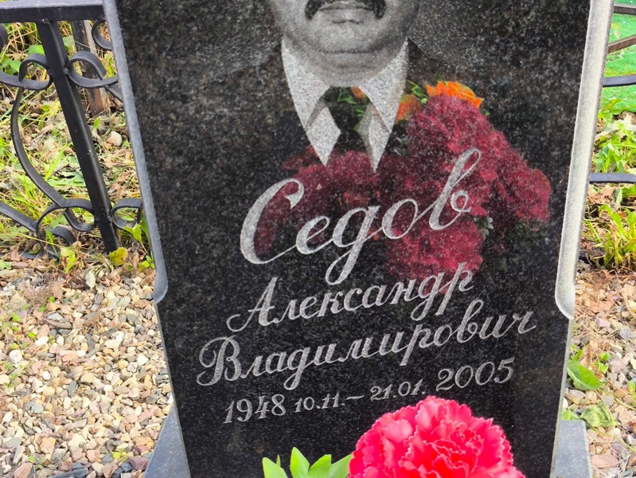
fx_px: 919
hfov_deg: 38.2
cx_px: 318
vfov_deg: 29.1
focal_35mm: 50
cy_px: 239
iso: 50
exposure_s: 1/262
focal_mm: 4.71
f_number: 1.7
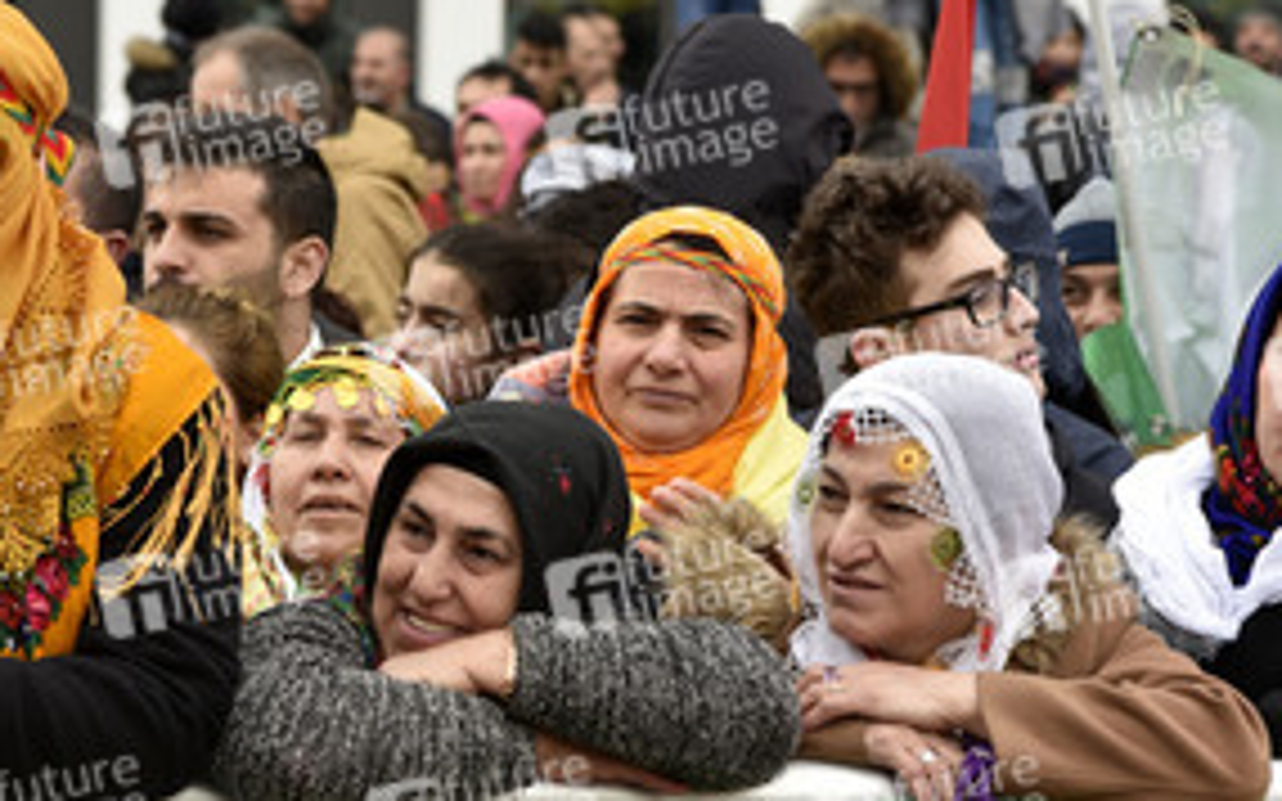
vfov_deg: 7.4
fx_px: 6183
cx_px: 542
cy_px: 472
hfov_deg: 11.8
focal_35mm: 177
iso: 400
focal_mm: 110
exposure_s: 1/160
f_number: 6.3
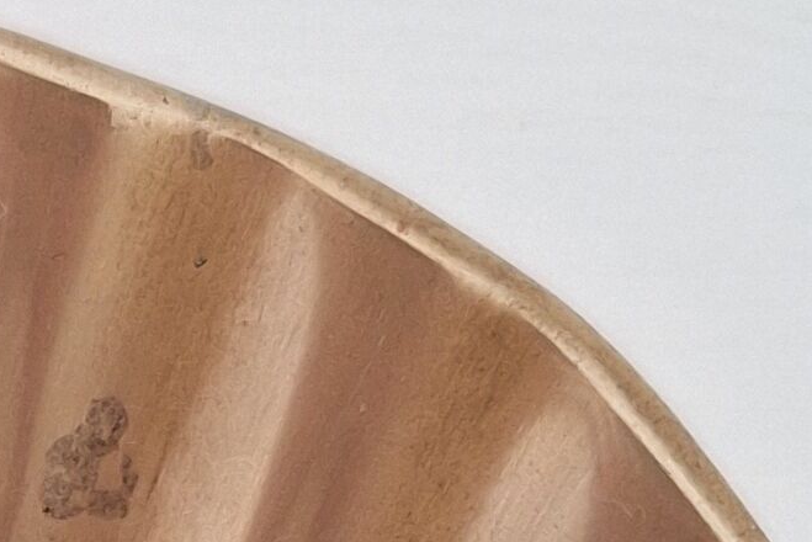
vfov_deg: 8.8
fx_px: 3340
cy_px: 1066
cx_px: -259
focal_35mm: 148
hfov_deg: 13.3
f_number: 1.8
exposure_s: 1/50
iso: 200
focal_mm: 5.54
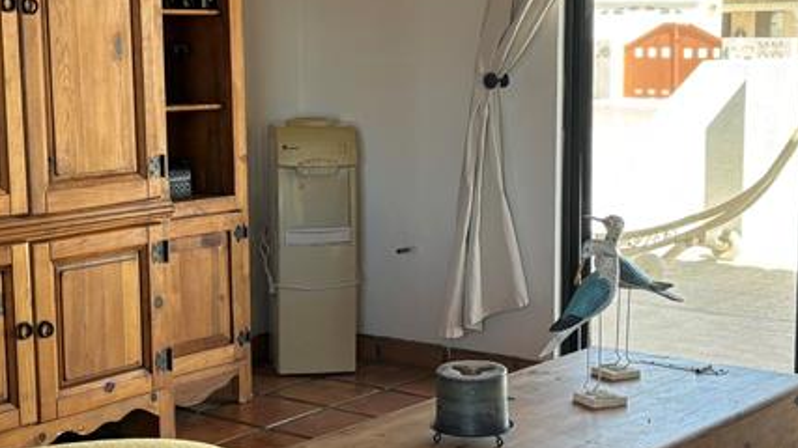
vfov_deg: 17.7
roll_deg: +0.2
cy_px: 246
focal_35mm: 68
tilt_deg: -7.8
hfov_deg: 31.0
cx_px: 355
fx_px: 1439
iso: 32
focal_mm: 5.96
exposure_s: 1/127
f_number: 1.6
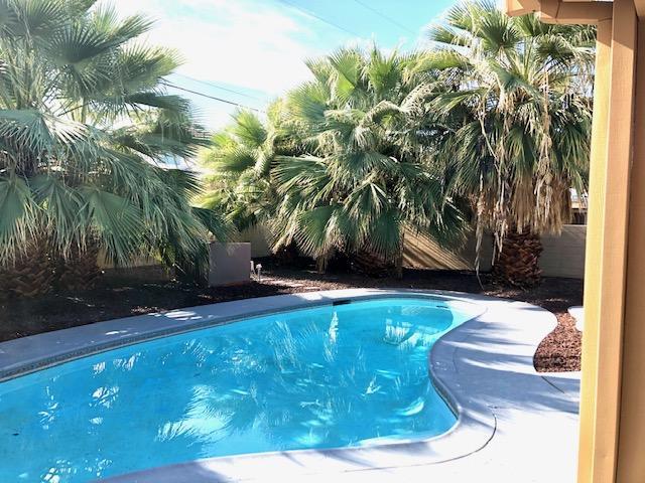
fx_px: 522
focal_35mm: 28
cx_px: 322
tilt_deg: -3.0
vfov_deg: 49.7
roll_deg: +0.1
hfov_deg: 63.4
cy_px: 242
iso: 20
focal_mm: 3.99
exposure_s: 1/657
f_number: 1.8
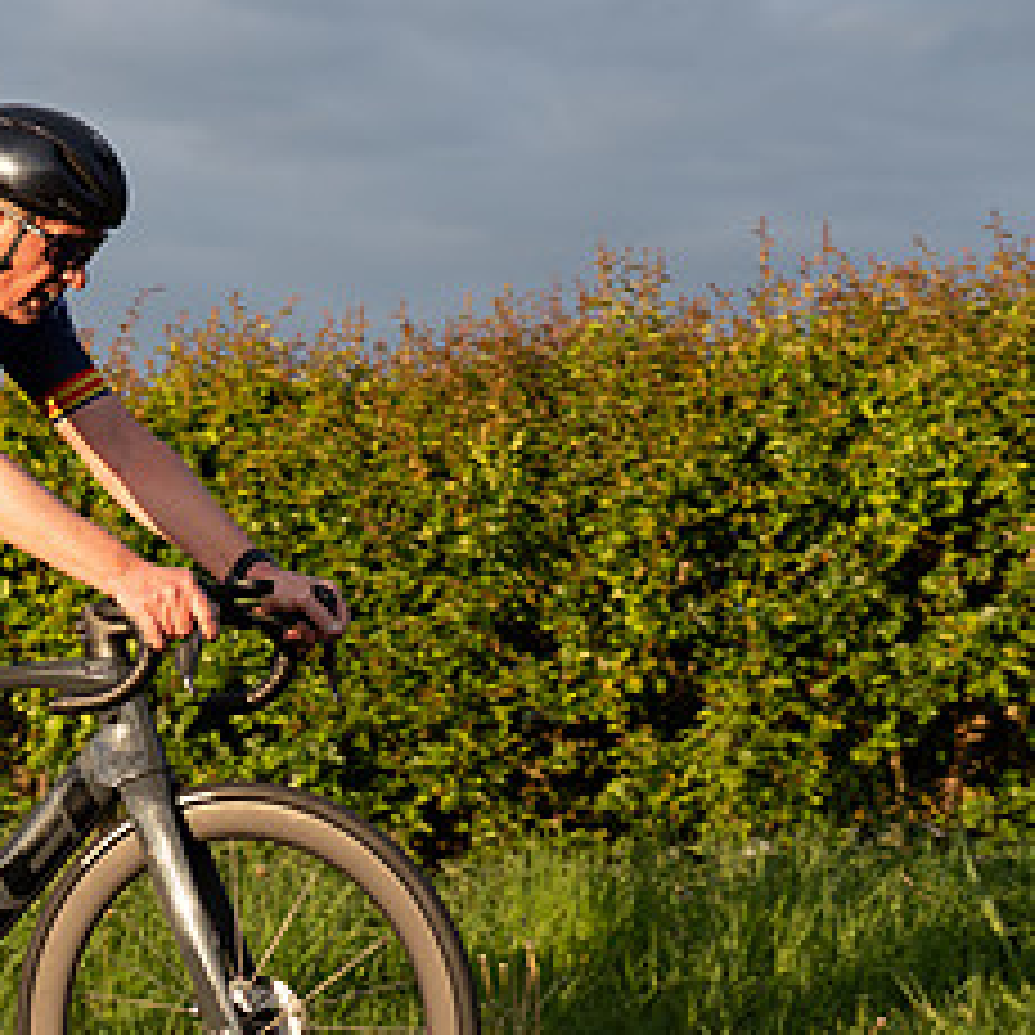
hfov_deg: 11.5
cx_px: -94
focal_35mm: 150
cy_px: 470
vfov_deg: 11.6
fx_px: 5074
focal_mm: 70
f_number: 4
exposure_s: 1/1000
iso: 250
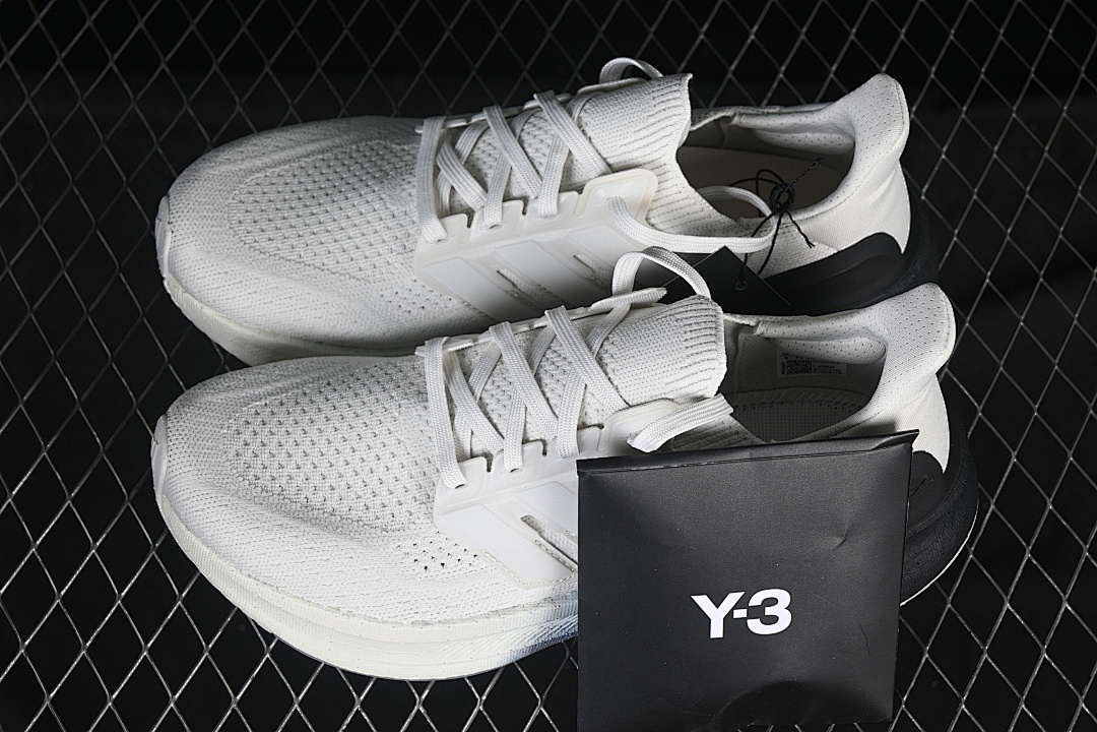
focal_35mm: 75
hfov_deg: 27.0
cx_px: 548
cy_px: 366
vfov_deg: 18.2
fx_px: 2285
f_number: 7.1
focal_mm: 50
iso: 160
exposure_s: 1/80
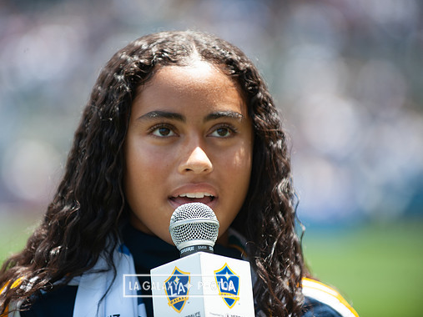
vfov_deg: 6.8
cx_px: 182
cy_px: 160
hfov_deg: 9.0
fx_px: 2688
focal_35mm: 220
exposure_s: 1/800
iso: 200
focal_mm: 200
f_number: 3.5
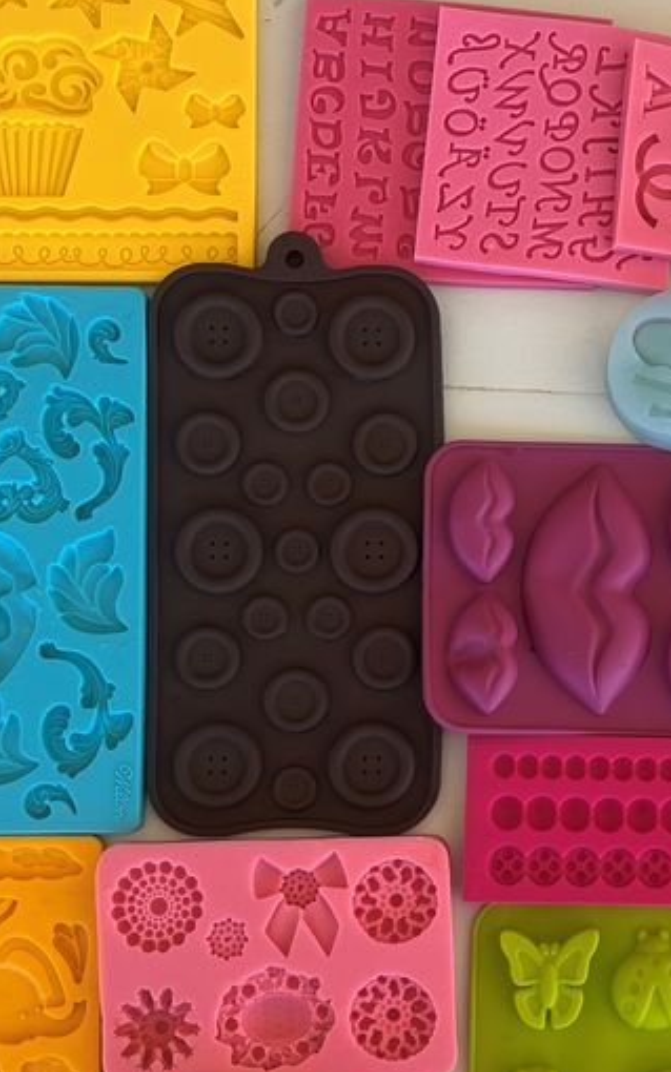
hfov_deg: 23.7
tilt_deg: -85.1
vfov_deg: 37.4
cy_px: 614
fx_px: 1579
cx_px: 526
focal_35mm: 54
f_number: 1.6
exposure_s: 1/718
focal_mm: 5.1
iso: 50
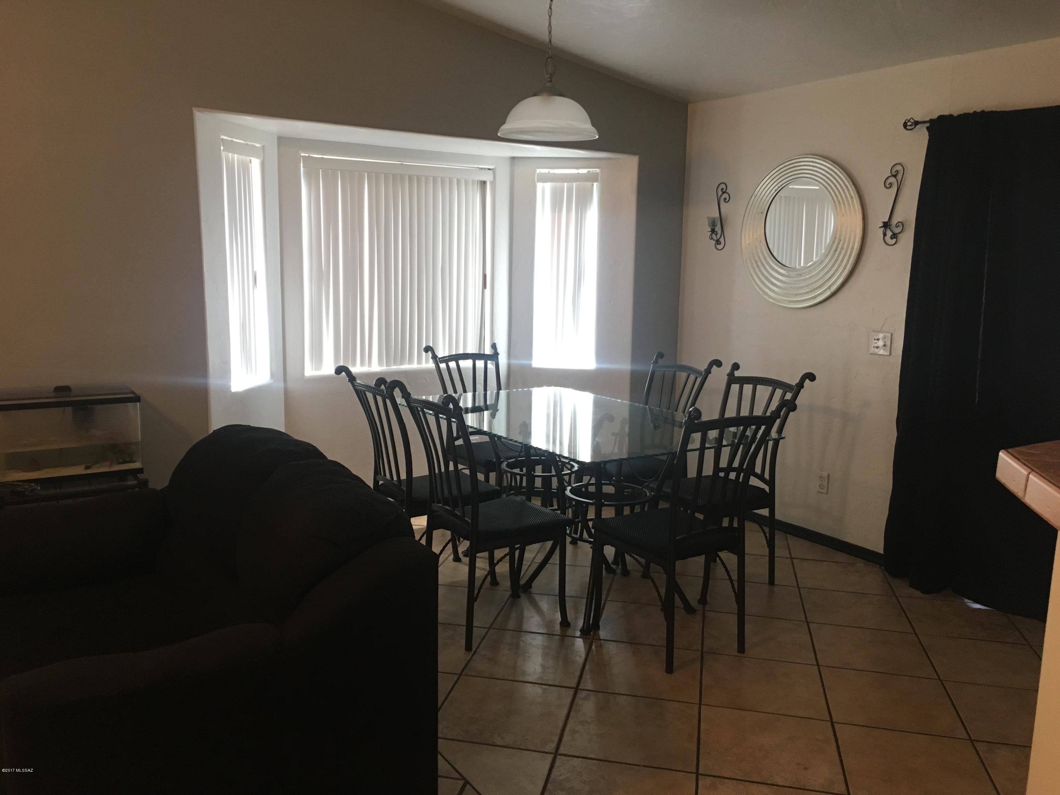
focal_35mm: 29
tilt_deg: -7.2
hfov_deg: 61.7
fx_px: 888
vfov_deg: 48.2
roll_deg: -0.8
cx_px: 530
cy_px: 398
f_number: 2.2
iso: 100
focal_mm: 4.15
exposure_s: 1/30
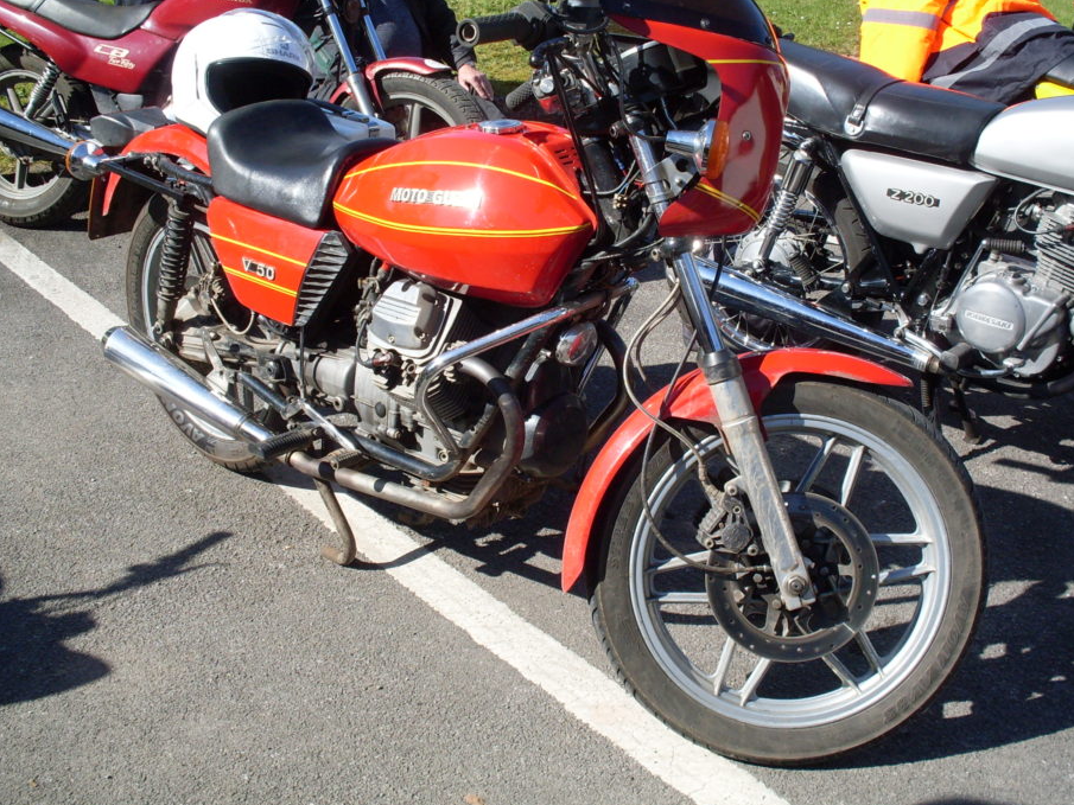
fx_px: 1334
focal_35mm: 43
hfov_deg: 43.8
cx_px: 586
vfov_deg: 33.6
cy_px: 358
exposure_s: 1/125
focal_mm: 6.3
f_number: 8.4
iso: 80
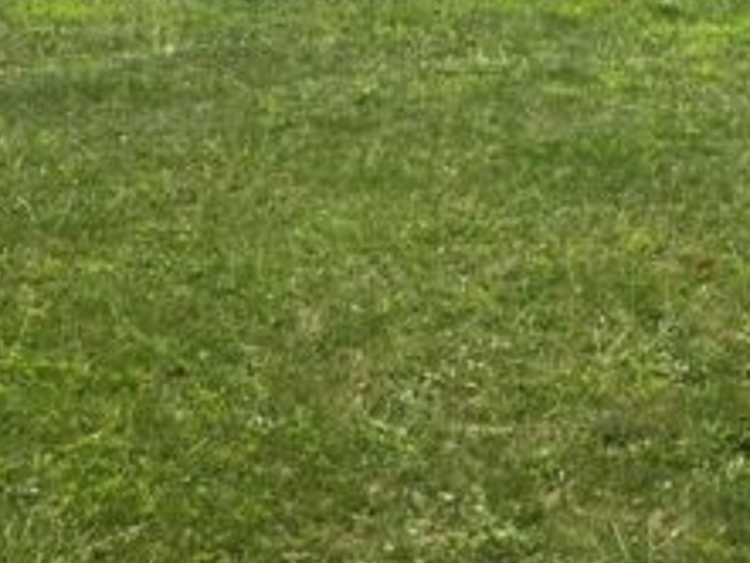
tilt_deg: -0.1
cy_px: -173
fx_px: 2038
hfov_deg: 18.8
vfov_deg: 15.0
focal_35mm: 94
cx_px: 1059
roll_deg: -1.7
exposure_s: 1/3077
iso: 50
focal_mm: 5.7
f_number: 1.5
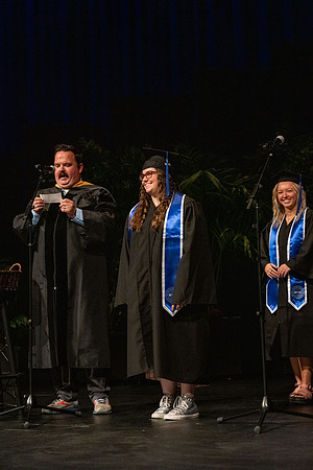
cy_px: 235
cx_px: 156
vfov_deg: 28.8
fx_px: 913
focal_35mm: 70
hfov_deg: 19.5
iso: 6400
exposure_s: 1/320
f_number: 5
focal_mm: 70
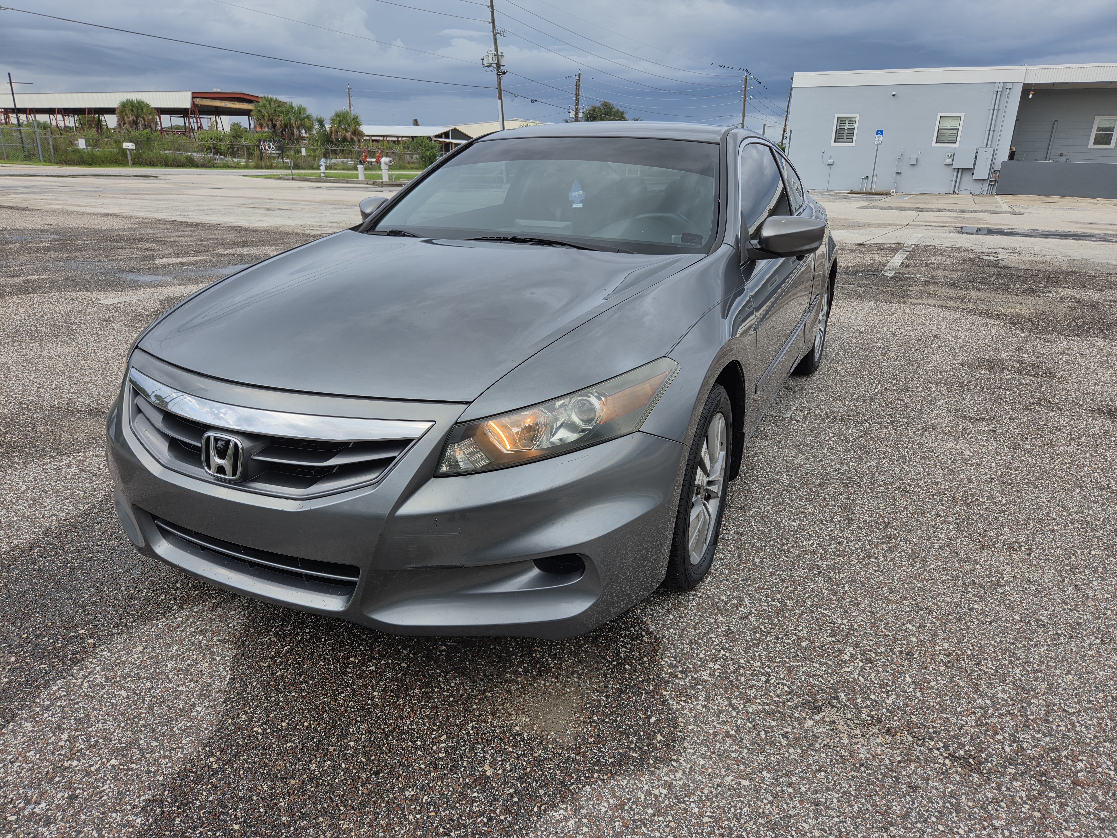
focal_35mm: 23
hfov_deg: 73.9
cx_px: 558
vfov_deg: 58.9
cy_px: 419
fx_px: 742
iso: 25
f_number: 1.8
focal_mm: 5.4
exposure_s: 1/142
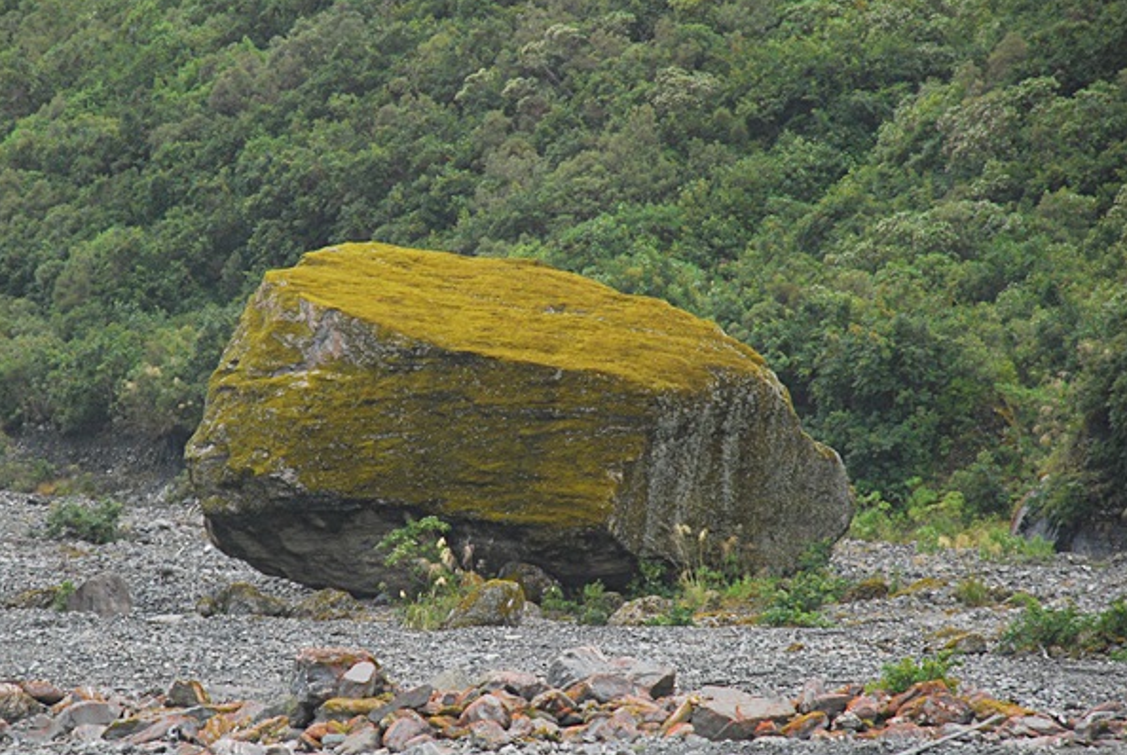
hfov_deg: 7.5
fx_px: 8549
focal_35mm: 273
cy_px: 434
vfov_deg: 5.1
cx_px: 474
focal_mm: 135
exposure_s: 1/500
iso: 400
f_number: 5.6
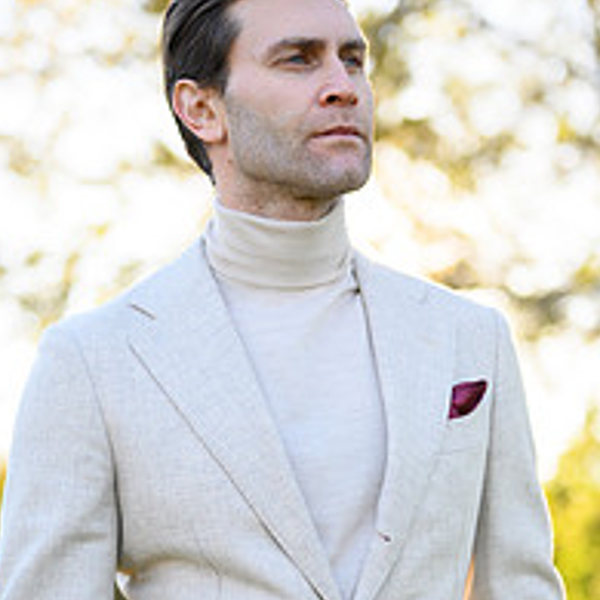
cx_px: 272
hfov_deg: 17.7
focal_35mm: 98
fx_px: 1922
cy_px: 483
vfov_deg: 17.6
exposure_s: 1/1250
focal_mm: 50
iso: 320
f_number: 2
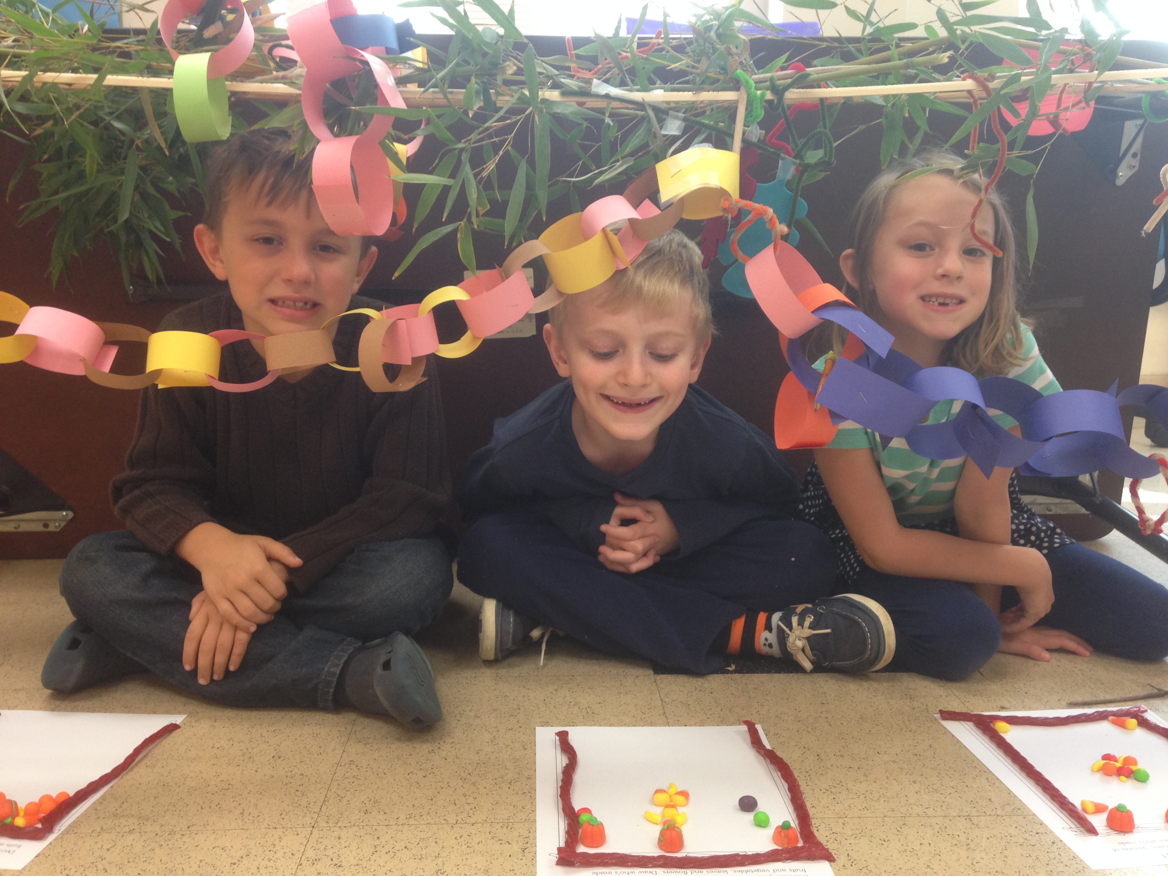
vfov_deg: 42.9
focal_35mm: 33
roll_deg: +0.7
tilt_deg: -8.4
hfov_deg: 55.4
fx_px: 1113
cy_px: 438
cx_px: 584
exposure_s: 1/20
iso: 100
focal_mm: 4.12
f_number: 2.4
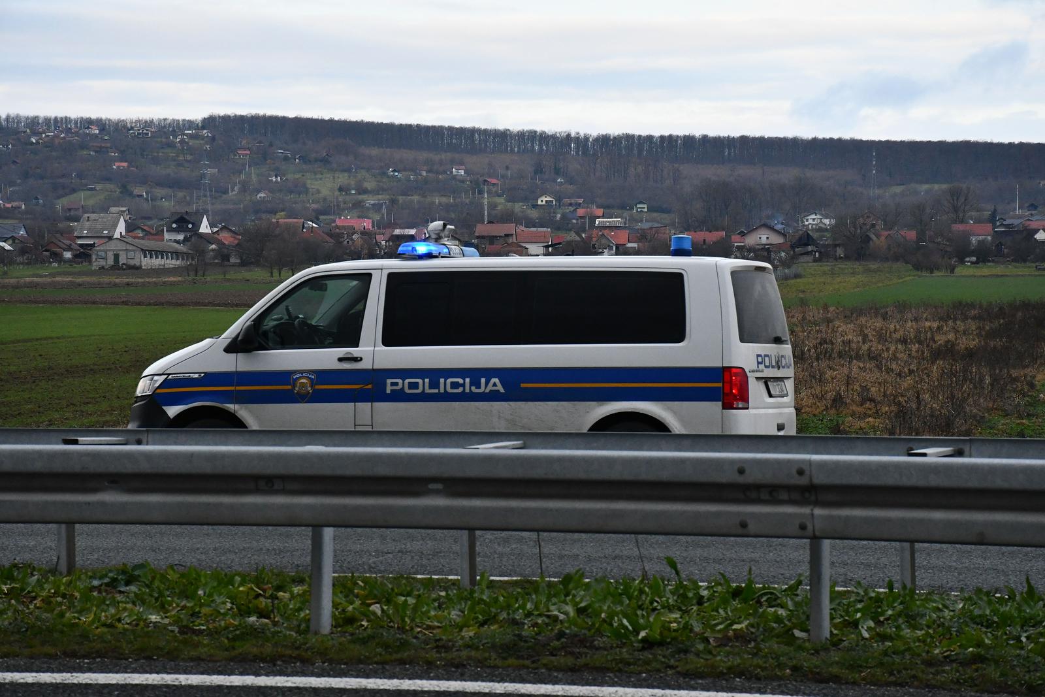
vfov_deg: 12.2
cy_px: 348
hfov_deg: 18.3
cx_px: 522
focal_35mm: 112
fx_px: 3251
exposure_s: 1/1250
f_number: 9
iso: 2500
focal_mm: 75
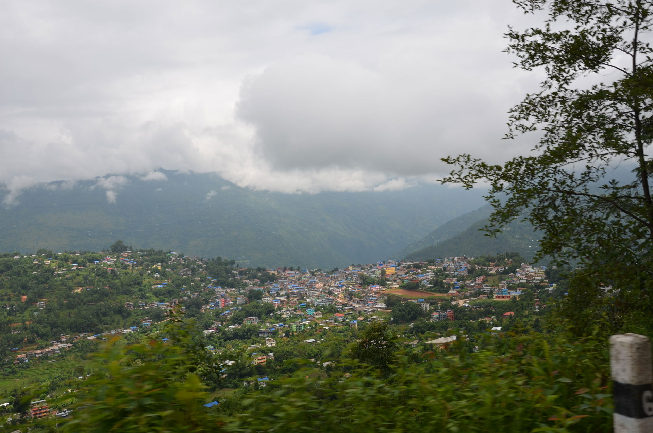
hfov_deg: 57.3
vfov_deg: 39.8
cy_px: 216
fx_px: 597
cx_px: 326
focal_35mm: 33
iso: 100
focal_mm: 22
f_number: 8
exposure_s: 1/250
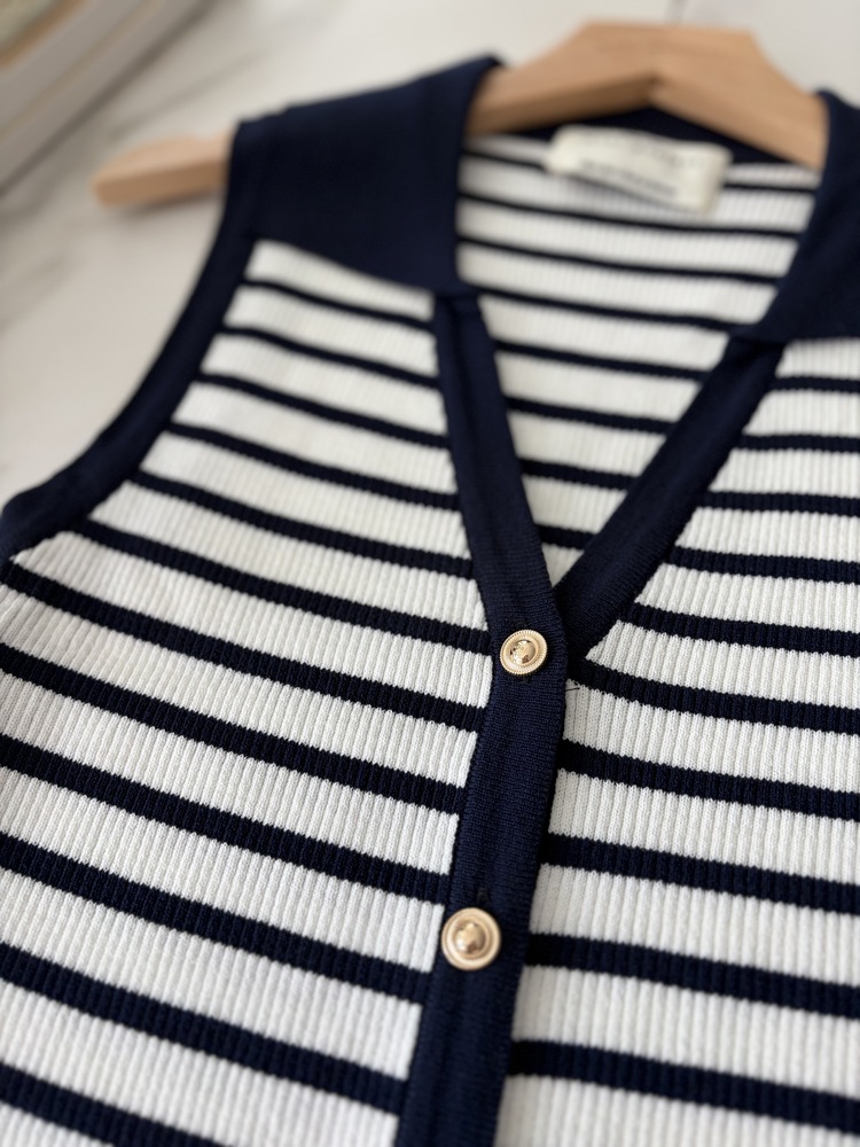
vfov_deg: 67.3
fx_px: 861
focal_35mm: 26
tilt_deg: -60.4
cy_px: 574
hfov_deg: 53.1
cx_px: 430
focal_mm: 5.96
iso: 125
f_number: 1.6
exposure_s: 1/120
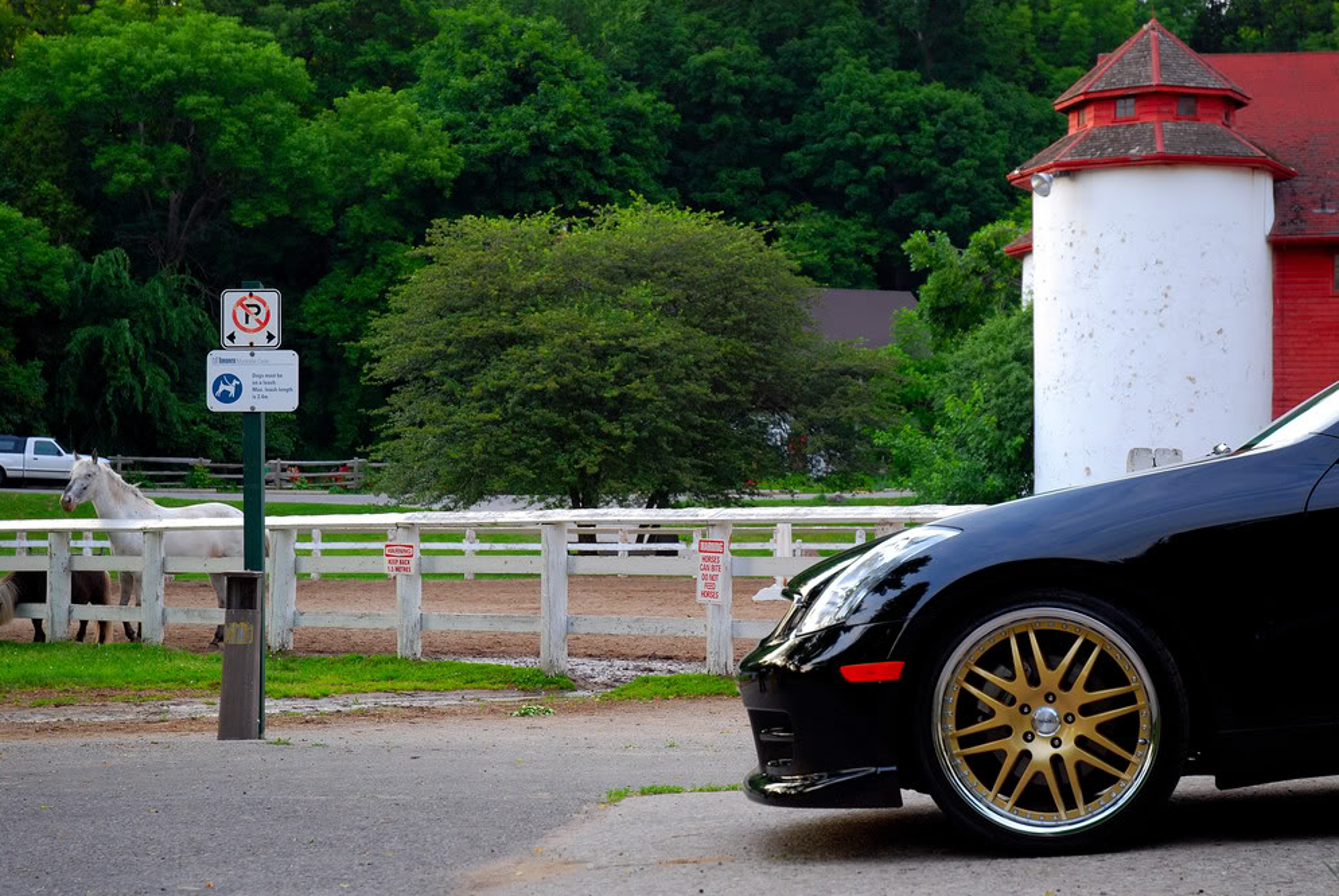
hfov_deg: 27.3
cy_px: 455
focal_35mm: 74
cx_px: 683
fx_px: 2756
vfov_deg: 18.5
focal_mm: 48
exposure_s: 1/125
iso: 360
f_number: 4.5
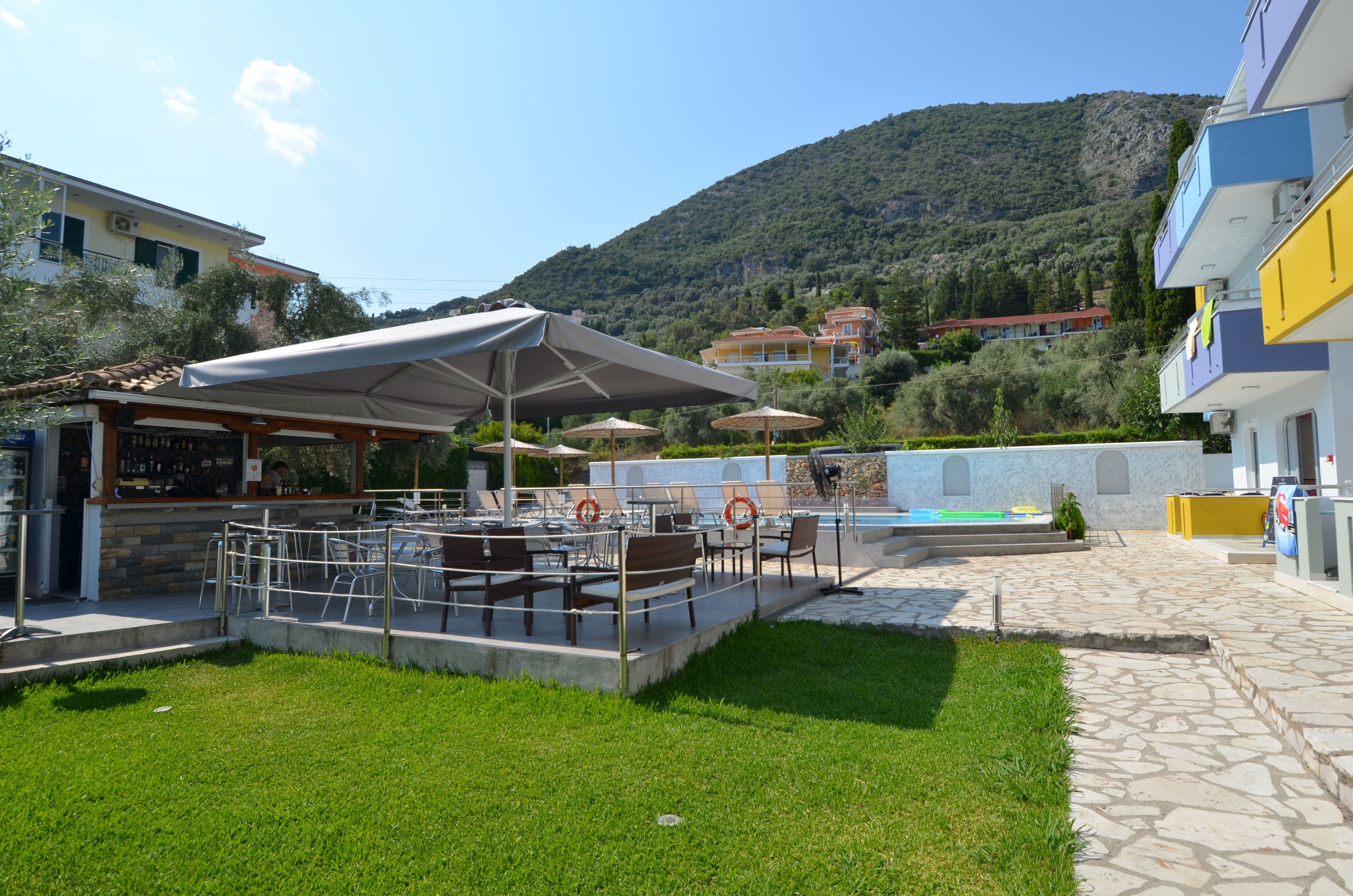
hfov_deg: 90.1
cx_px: 676
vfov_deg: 67.1
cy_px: 448
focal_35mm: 18
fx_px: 675
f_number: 8
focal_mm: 12
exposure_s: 1/250
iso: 100
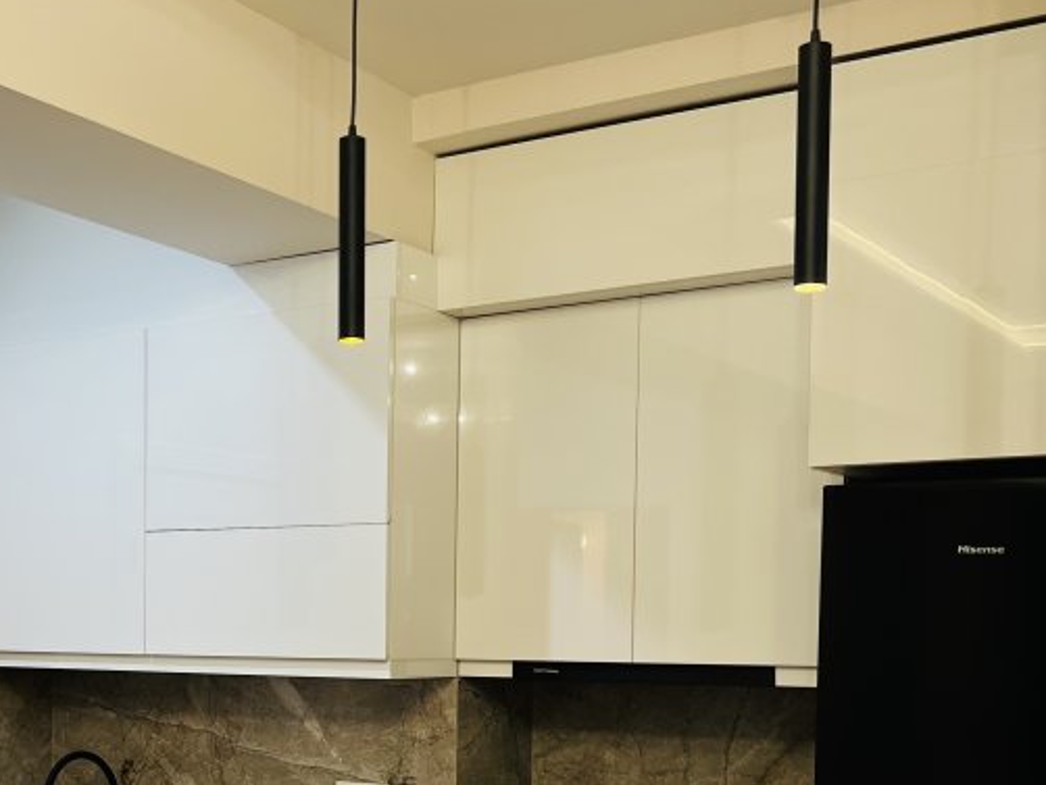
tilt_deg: -1.9
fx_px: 1602
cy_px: 675
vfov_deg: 26.8
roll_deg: -0.7
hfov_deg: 35.7
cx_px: 317
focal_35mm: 53
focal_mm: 5.7
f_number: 1.5
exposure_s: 1/100
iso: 80
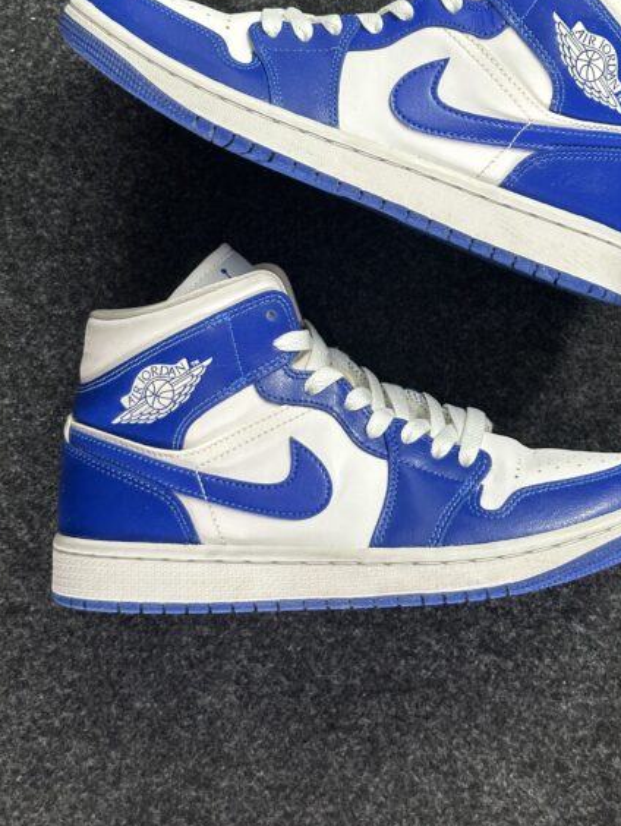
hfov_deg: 21.6
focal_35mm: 68
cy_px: 258
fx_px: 1624
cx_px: 369
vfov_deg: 28.3
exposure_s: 1/50
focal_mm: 6.86
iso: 250
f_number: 1.78
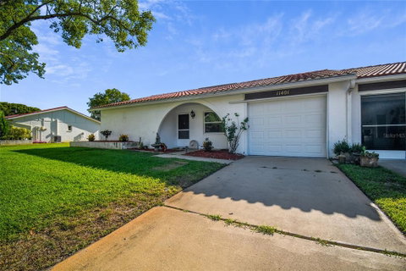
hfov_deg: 100.4
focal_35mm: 15
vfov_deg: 77.3
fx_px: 169
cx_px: 203
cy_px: 136
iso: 100
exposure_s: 1/320
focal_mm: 10
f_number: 5
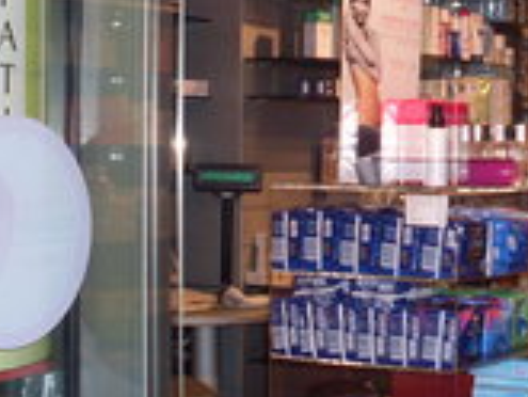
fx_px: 1404
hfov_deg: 20.9
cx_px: 474
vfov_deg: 16.0
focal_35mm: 92
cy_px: 112
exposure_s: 1/45
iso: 100
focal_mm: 6.3
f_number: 2.8
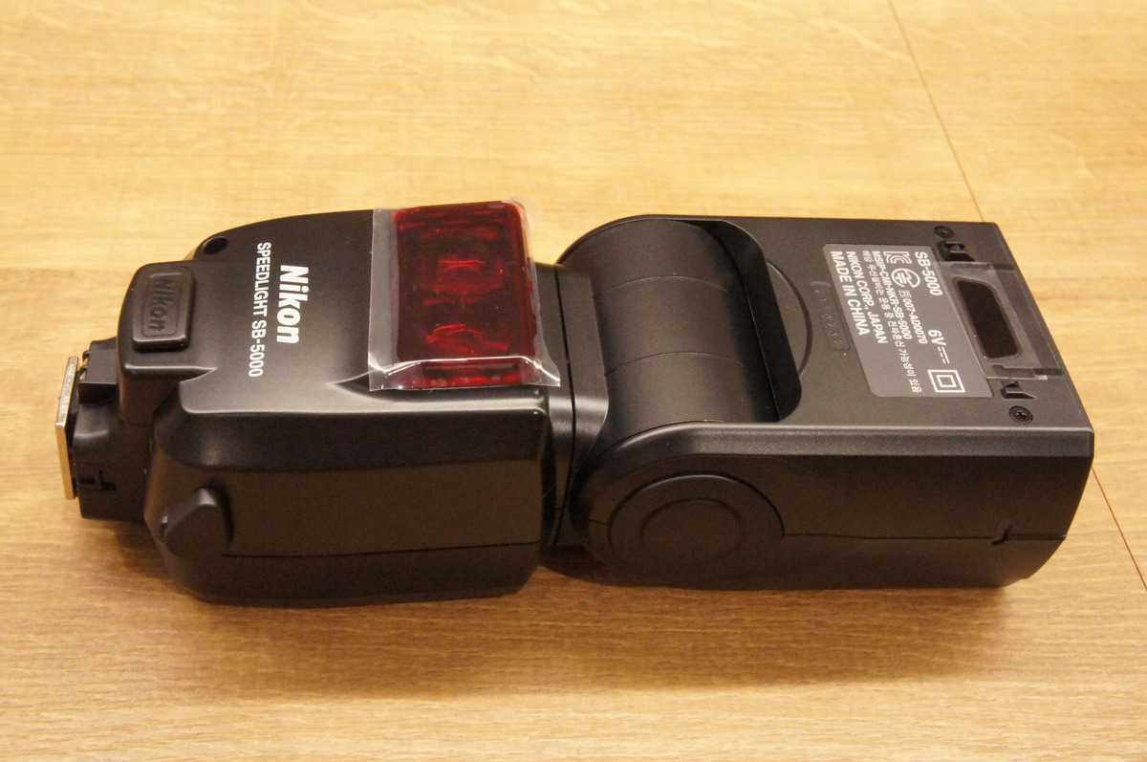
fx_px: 1432
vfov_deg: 29.8
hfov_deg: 43.7
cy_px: 381
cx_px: 574
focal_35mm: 45
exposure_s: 1/80
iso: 6400
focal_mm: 30
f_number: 14
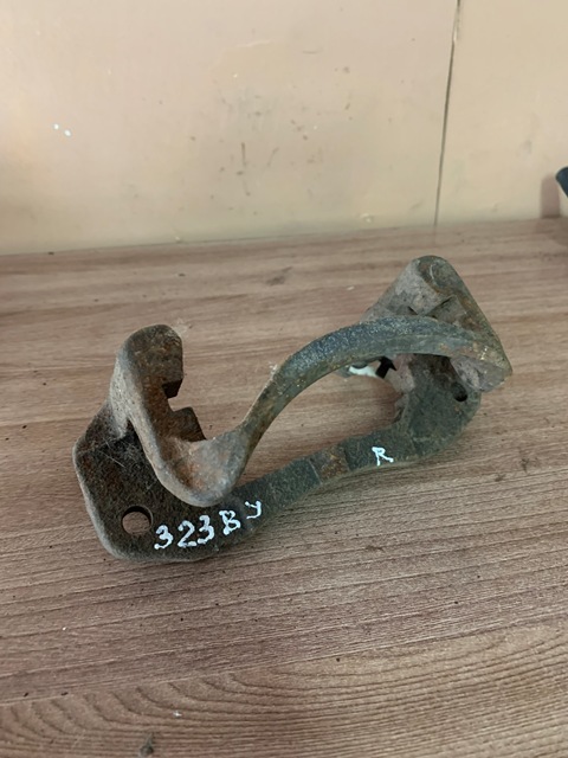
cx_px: 284
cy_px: 379
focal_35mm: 26
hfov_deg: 53.1
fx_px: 569
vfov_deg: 67.3
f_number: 1.8
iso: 400
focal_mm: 4.25
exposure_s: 1/43
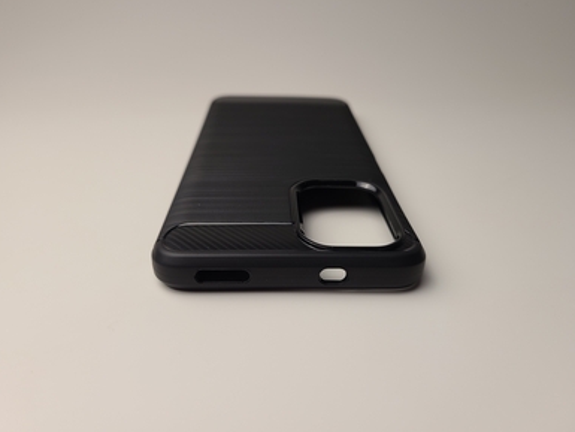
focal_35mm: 27
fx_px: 449
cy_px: 214
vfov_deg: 51.4
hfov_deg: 65.3
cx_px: 285
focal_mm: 5.4
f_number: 1.8
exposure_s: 1/100
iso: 50
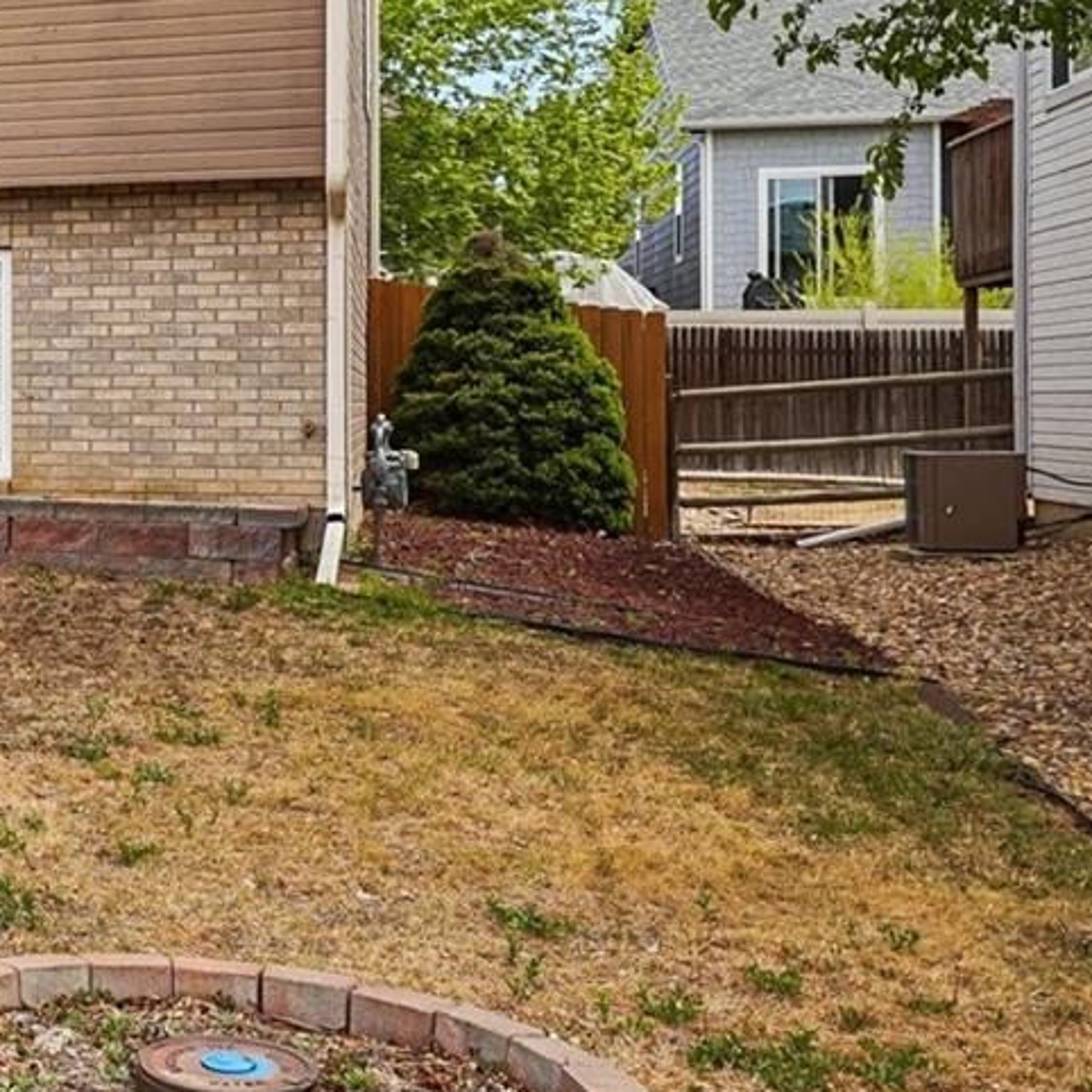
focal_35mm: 64
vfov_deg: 26.6
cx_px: -560
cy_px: 299
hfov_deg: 22.1
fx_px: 2283
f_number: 8
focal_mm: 22.7
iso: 100
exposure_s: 1/160
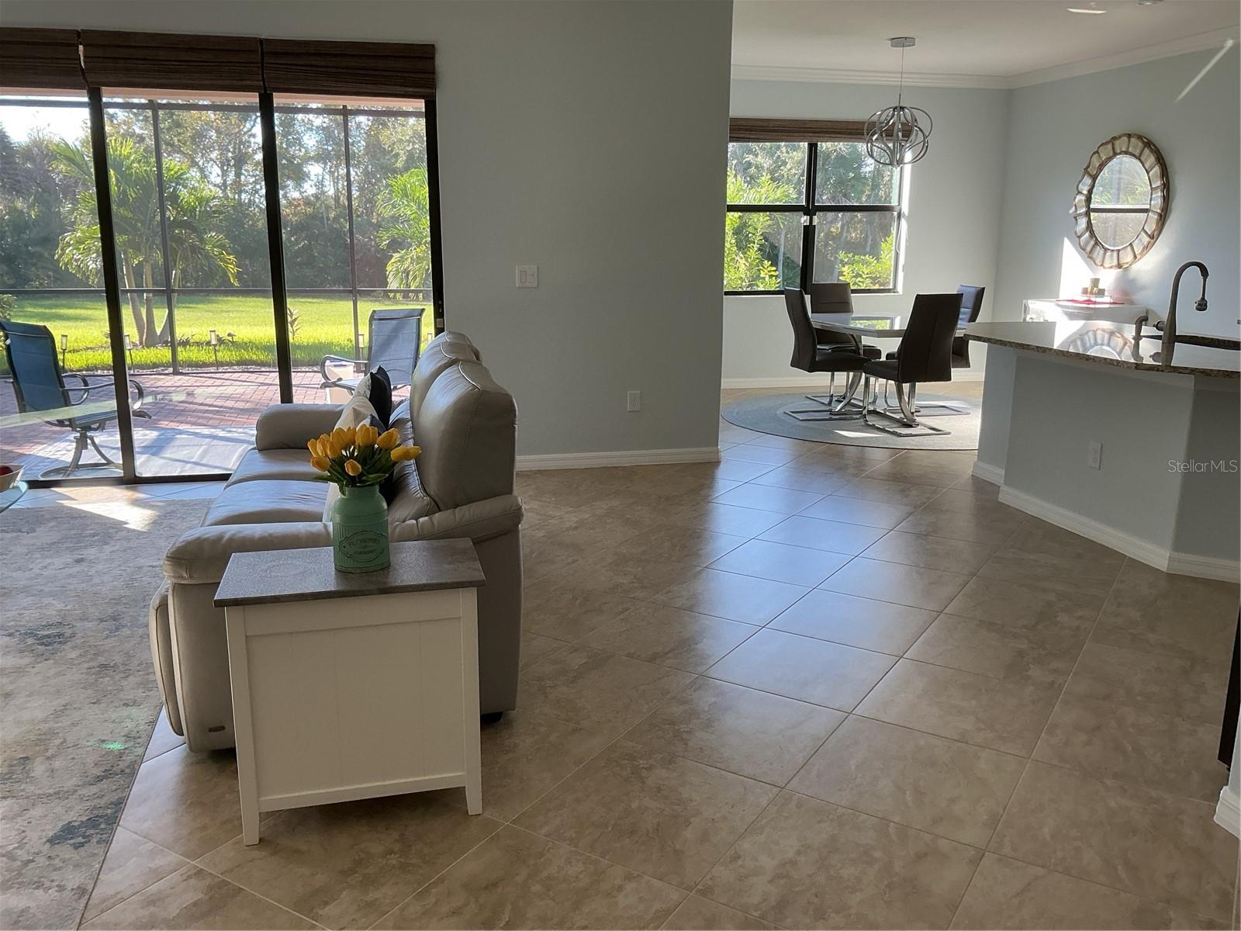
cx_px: 620
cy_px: 466
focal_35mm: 29
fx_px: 1040
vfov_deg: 48.2
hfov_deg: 61.7
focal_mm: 3
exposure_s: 1/120
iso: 40
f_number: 1.8
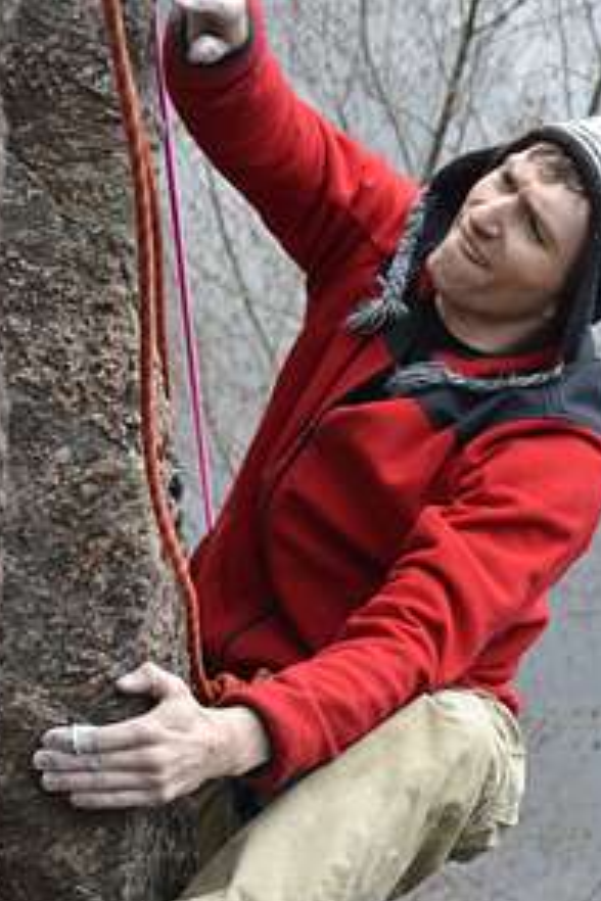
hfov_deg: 9.0
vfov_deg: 13.5
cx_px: 346
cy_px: 484
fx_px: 3806
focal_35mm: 152
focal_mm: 62
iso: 160
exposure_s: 1/125
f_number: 5.6
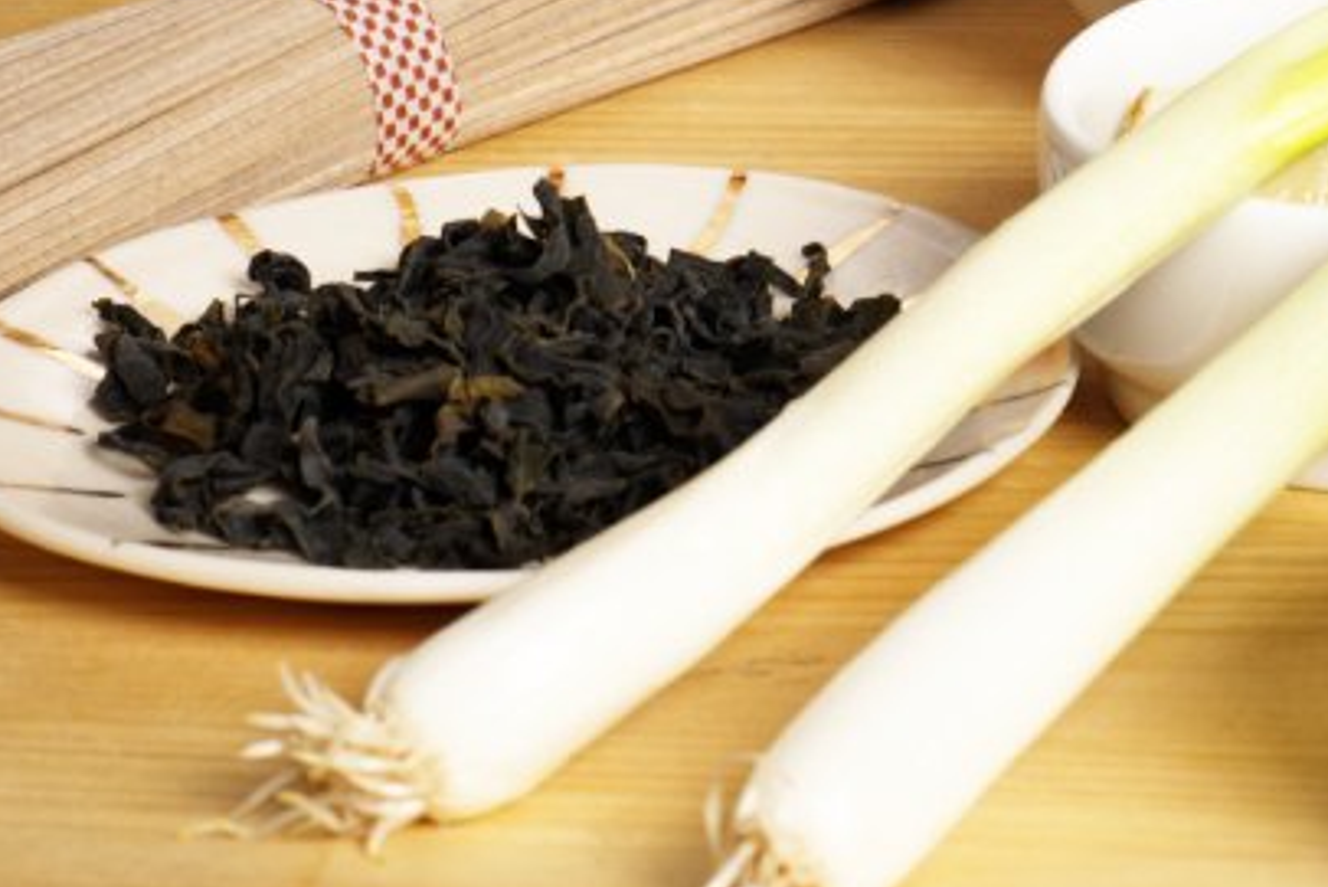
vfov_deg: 7.2
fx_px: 6974
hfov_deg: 10.6
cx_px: 1773
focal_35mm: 189
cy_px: -414
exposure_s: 1/100
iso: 100
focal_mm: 64
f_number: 11
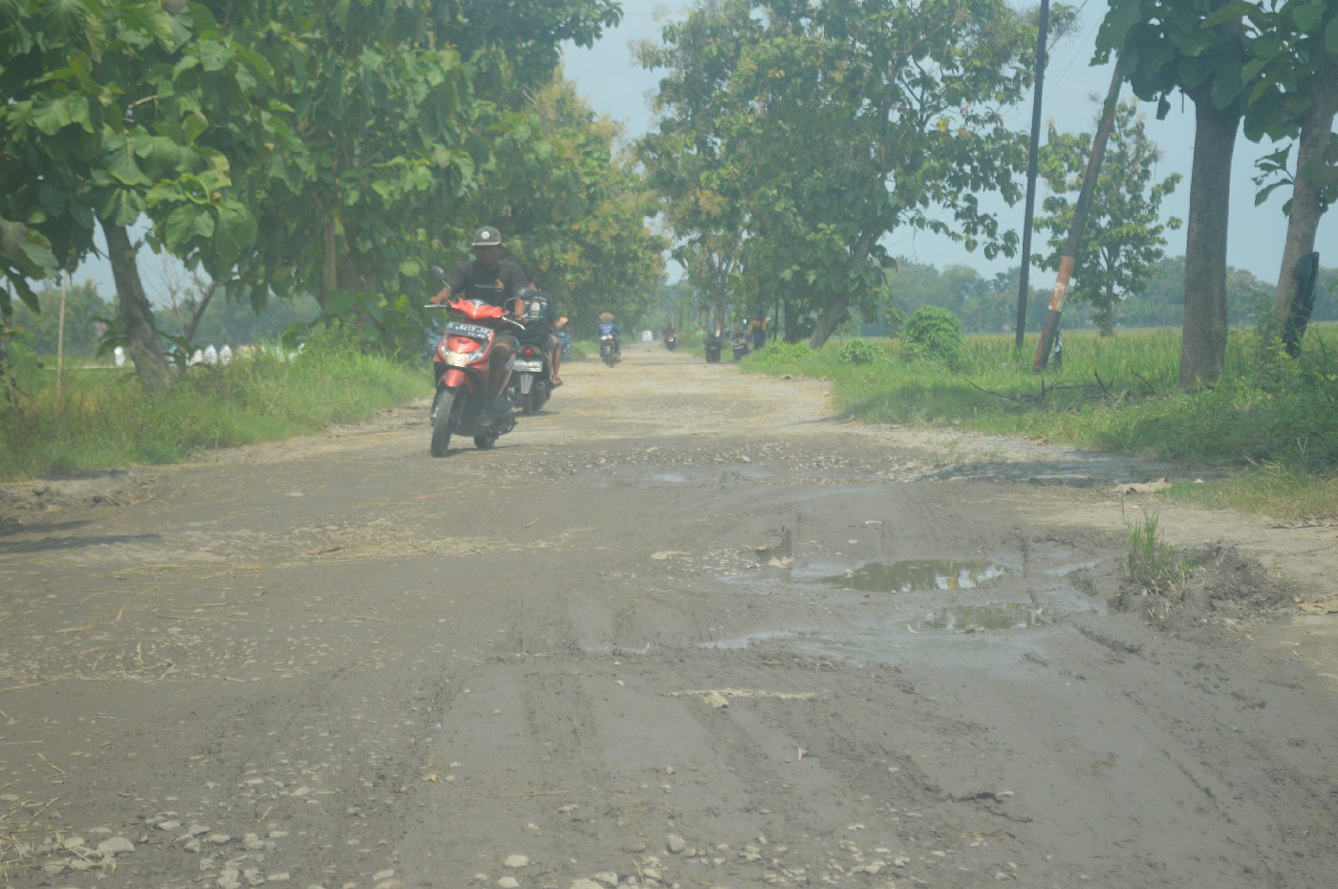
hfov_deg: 24.6
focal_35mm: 82
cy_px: 444
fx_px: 3063
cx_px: 669
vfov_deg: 16.5
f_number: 5.6
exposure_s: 1/1250
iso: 400
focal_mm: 55
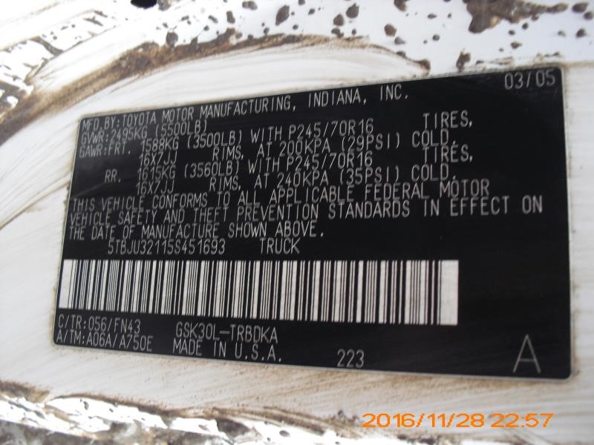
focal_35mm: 36
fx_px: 618
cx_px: 297
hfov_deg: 51.4
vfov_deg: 39.7
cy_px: 222
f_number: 3.1
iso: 200
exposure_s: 1/25
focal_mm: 6.3
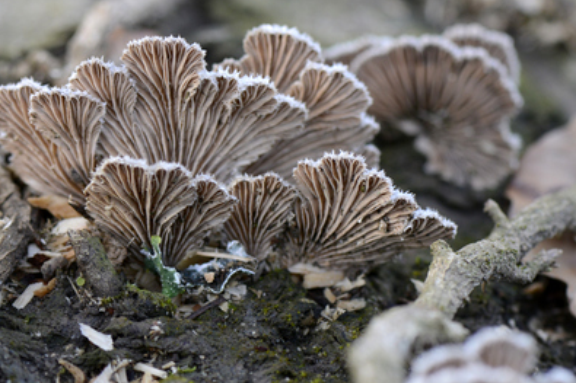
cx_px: 252
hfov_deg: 15.4
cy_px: 152
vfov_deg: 10.3
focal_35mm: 133
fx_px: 2127
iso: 500
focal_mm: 105
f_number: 6.3
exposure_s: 1/160
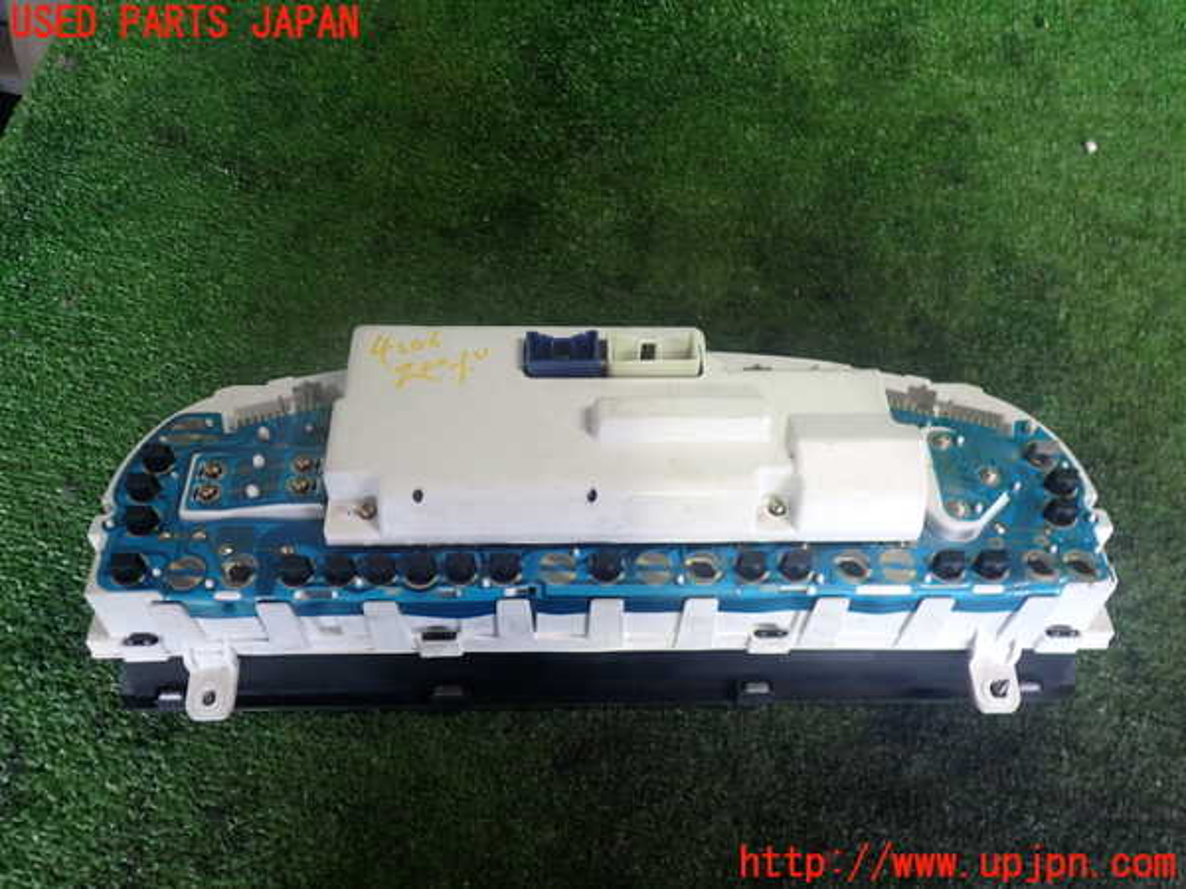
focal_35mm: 30
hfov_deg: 60.0
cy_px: 444
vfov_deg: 46.8
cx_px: 593
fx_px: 1028
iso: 200
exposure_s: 1/30
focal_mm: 5.4
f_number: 2.3
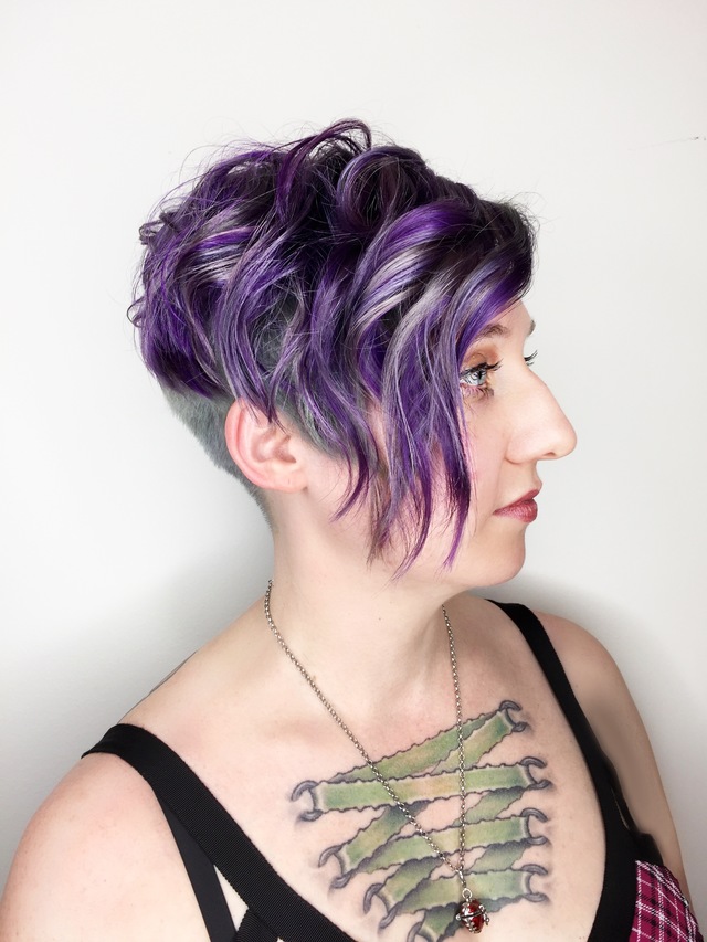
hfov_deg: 48.2
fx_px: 790
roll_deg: +3.3
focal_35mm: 29
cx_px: 354
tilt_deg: -8.2
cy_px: 471
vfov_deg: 61.7
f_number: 2.2
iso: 32
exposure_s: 1/60
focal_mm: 4.15
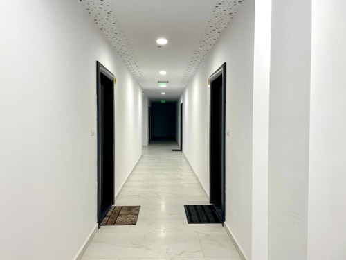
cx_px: 173
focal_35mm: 26
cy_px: 130
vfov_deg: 53.1
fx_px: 260
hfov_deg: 67.3
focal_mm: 4.2
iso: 80
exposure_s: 1/100
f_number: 1.6
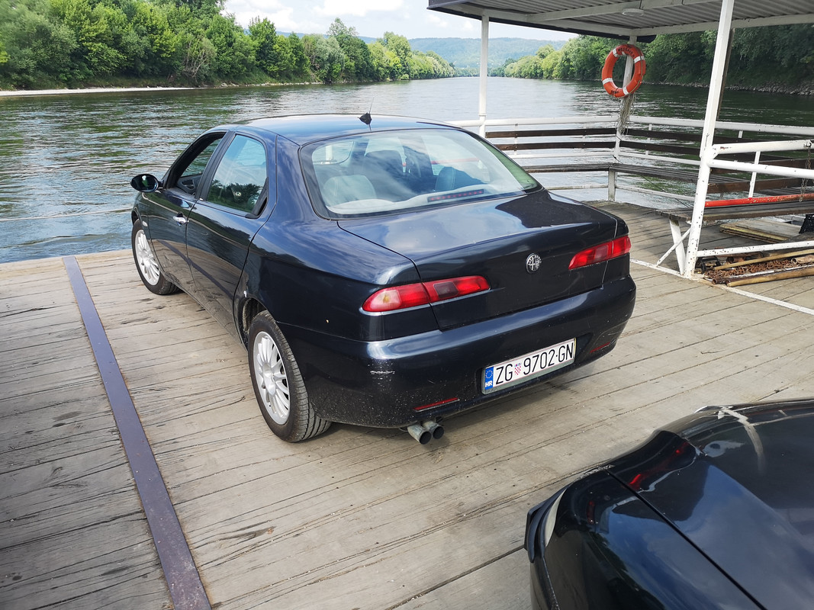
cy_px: 305
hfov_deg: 65.3
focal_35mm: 27
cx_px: 407
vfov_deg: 51.3
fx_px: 635
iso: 50
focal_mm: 3.95
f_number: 1.8
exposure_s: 1/820
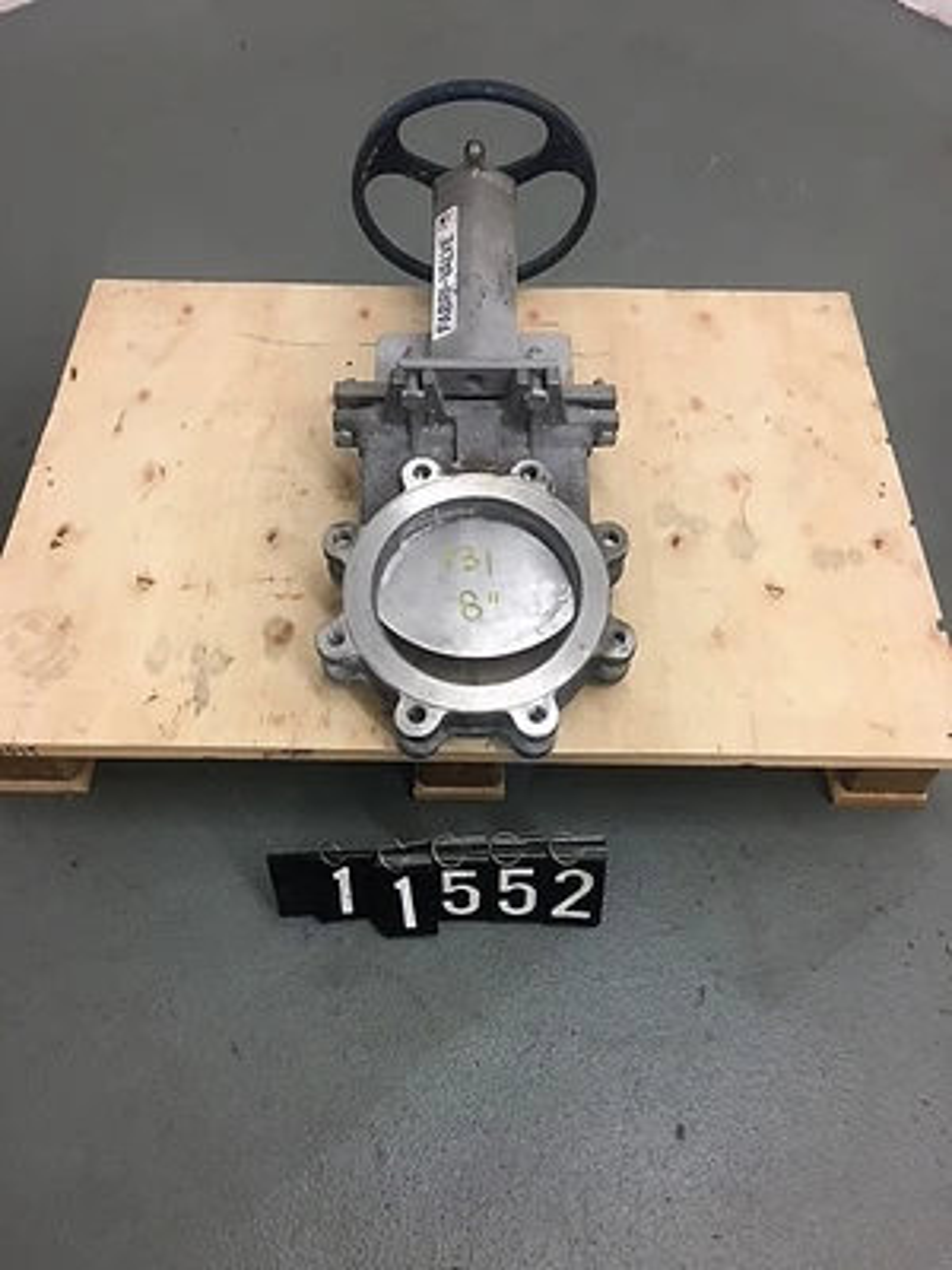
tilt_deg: -54.9
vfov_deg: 61.7
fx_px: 1063
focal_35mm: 29
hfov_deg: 48.2
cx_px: 476
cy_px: 635
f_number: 2.2
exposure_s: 1/30
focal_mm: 4.15
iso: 80
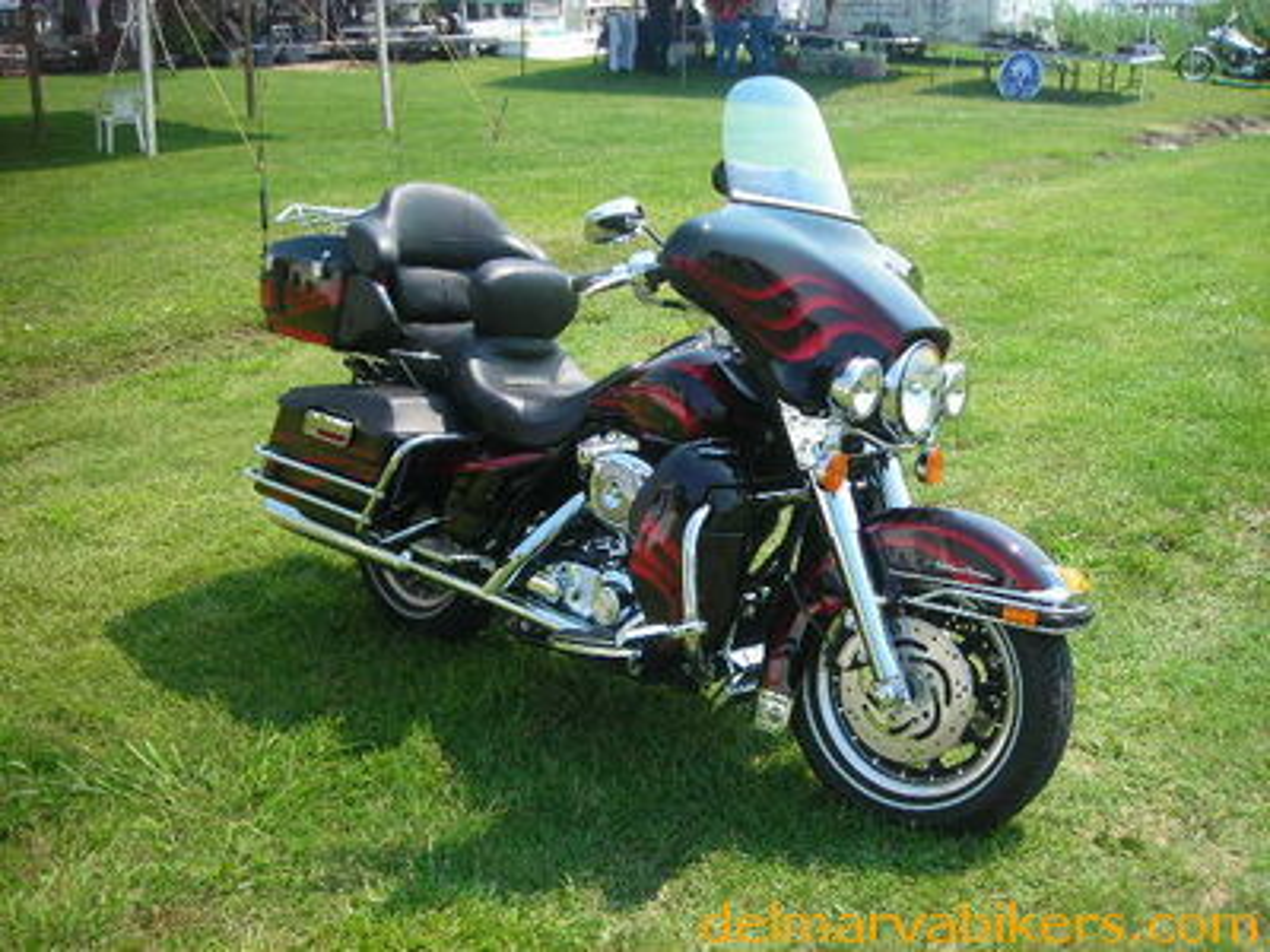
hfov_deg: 49.0
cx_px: 635
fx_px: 1394
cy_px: 476
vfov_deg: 37.7
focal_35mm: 38
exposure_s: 1/285
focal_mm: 6.3
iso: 50
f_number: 3.2
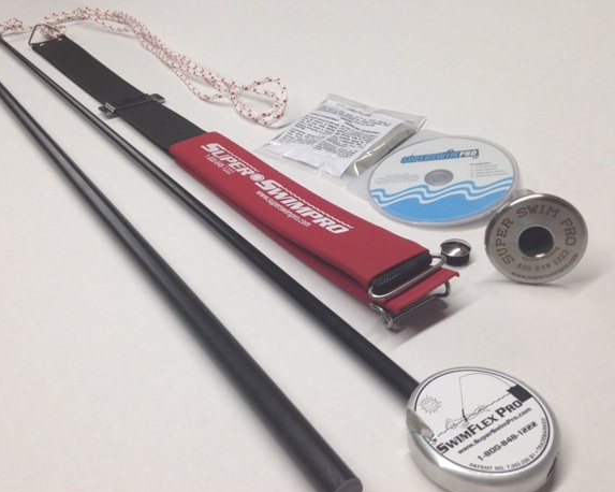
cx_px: 289
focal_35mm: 36
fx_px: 655
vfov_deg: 41.1
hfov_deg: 50.3
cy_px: 257
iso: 50
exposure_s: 1/24
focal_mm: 4.12
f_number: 2.4
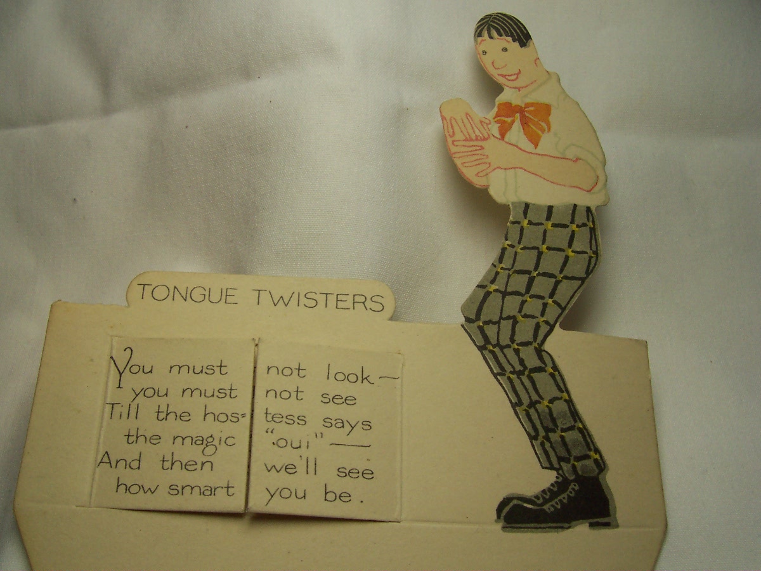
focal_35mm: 37
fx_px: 813
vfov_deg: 38.7
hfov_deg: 50.1
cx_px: 380
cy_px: 286
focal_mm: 5.6
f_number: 5.6
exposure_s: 1/180
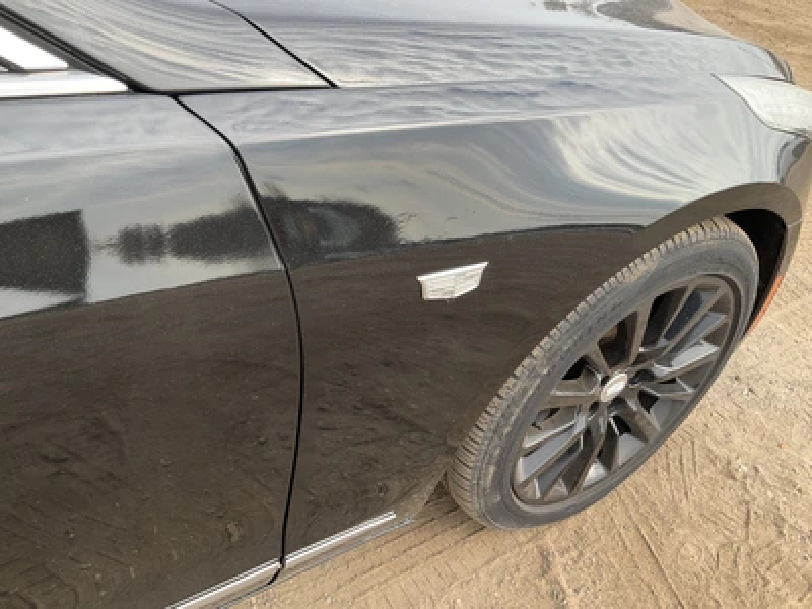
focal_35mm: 29
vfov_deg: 48.2
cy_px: 304
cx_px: 406
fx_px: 680
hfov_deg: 61.7
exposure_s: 1/378
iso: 25
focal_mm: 3
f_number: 1.8
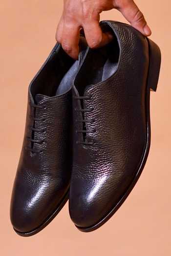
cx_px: 86
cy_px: 128
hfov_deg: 27.0
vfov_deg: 39.6
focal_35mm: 50
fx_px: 356
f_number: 2
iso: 500
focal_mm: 50
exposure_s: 1/125
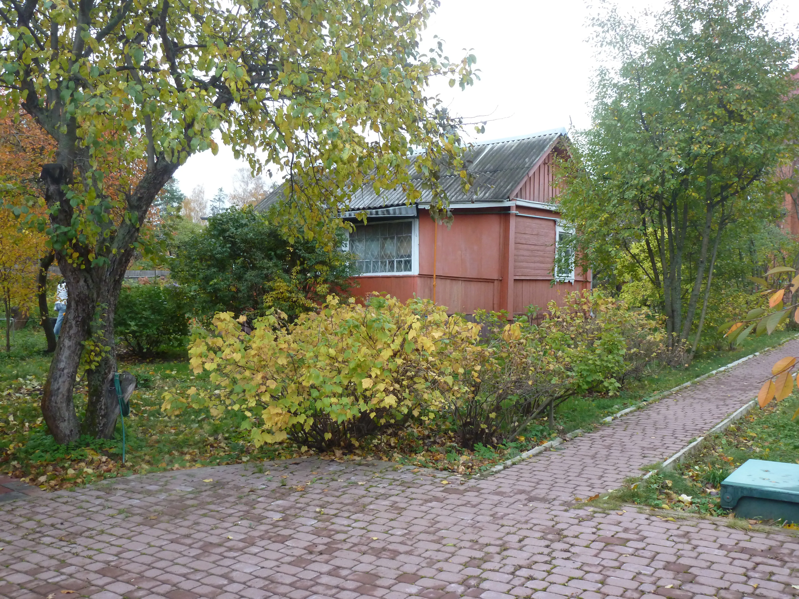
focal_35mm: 33
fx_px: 762
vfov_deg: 42.9
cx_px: 400
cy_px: 300
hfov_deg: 55.4
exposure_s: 1/60
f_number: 3.6
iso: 250
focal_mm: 5.9
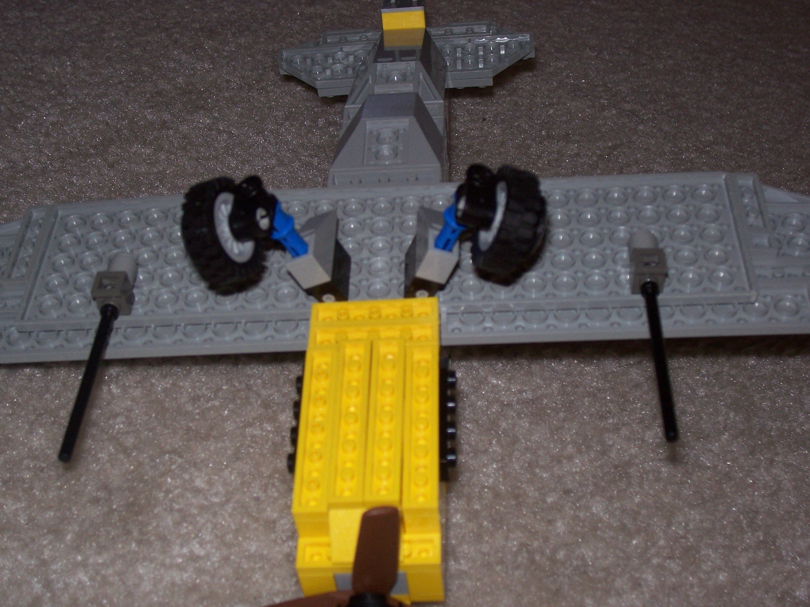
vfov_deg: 27.5
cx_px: 405
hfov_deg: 36.2
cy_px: 304
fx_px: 1240
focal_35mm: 53
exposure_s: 1/60
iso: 125
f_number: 3.4
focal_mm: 8.6
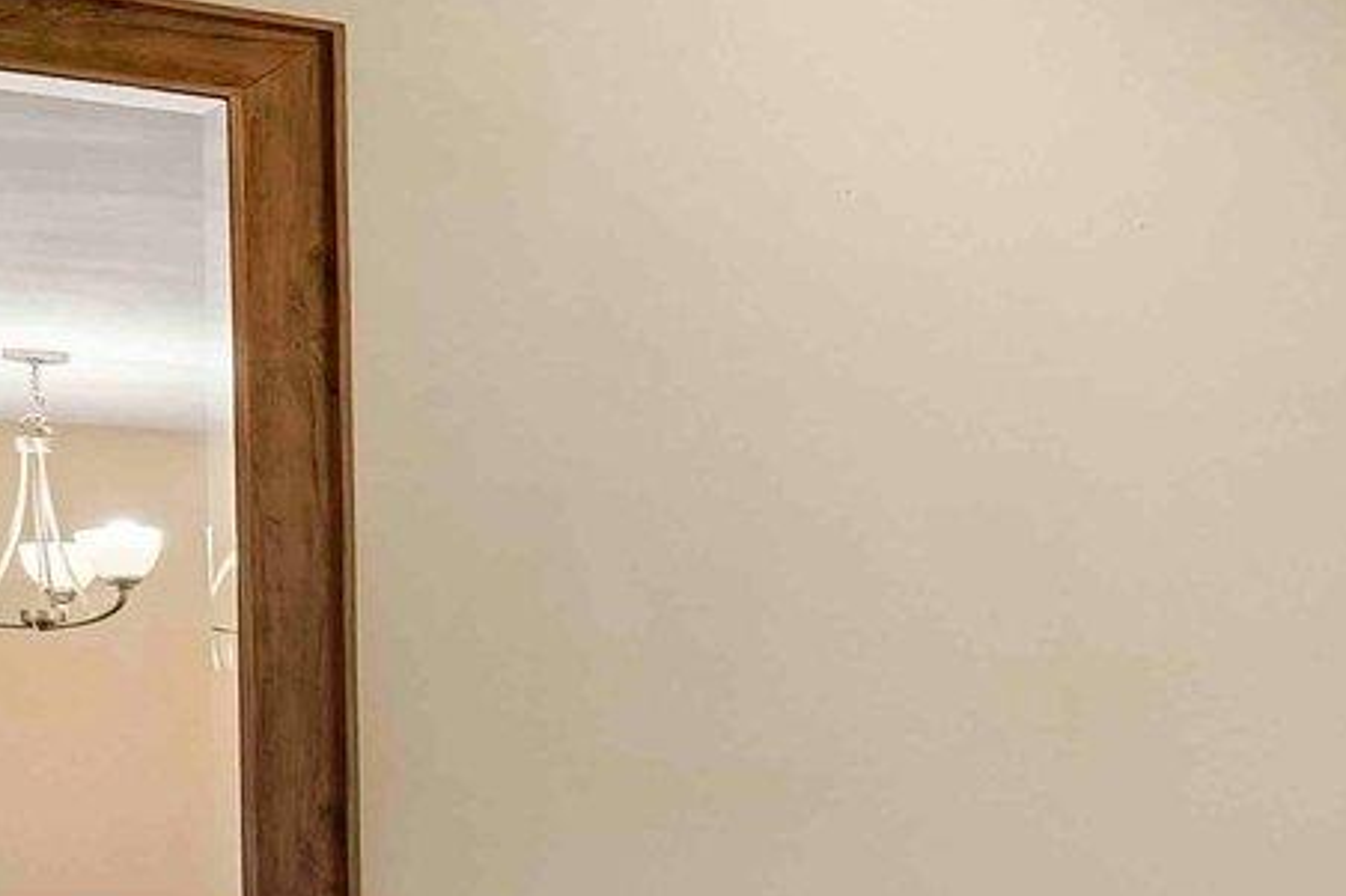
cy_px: 865
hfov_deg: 16.9
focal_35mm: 77
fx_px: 2878
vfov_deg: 17.4
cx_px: 2883
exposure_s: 1/25
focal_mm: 17
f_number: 8
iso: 400
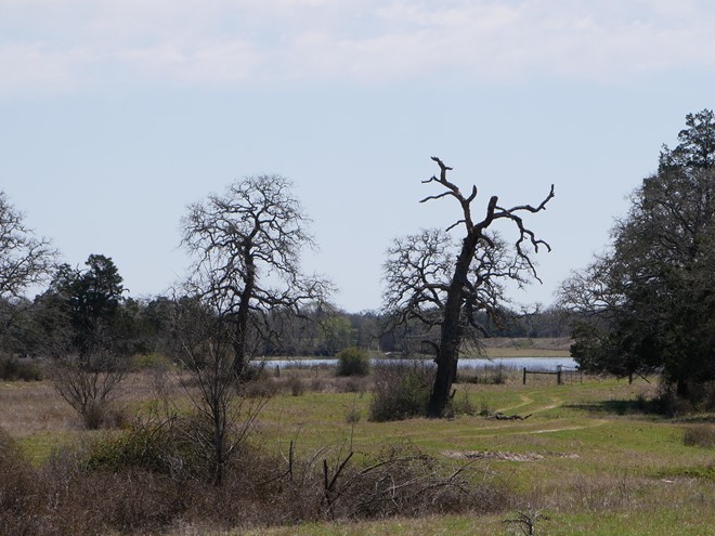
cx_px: 477
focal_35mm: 186
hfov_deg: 10.6
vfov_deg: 8.0
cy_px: 392
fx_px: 3842
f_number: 9
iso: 200
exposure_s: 1/500
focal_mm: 60
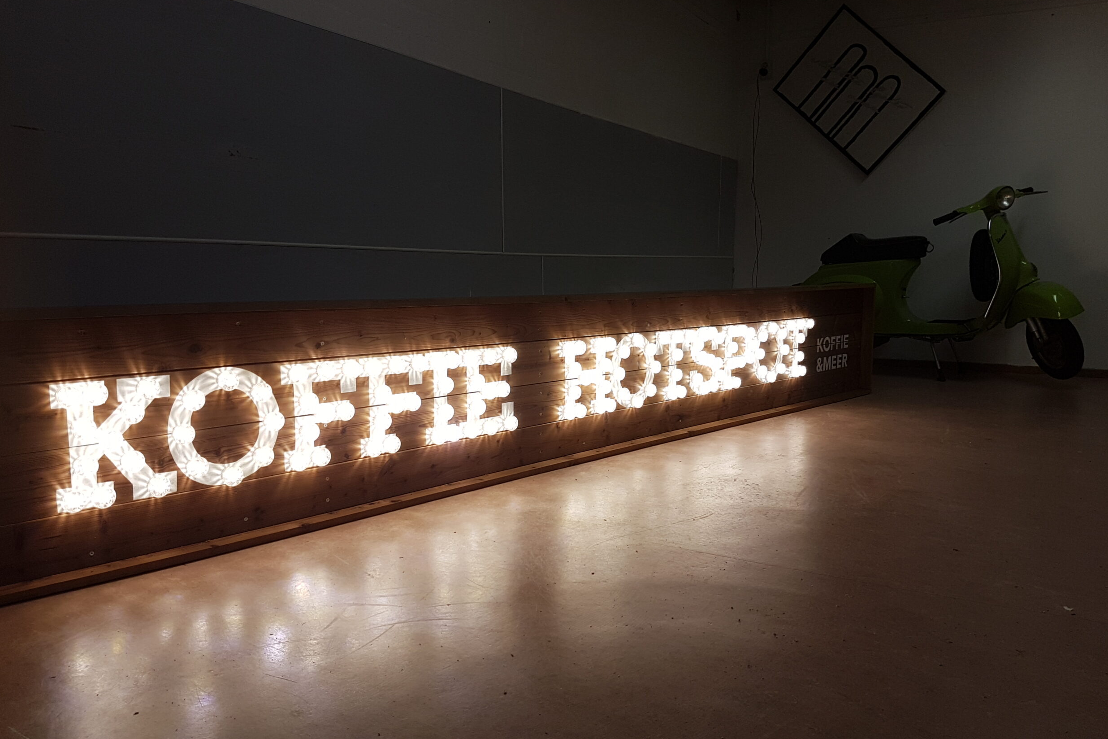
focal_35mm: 28
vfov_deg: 46.4
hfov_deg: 65.5
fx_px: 862
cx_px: 545
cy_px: 367
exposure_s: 1/100
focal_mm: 4.2
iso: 50
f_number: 1.7
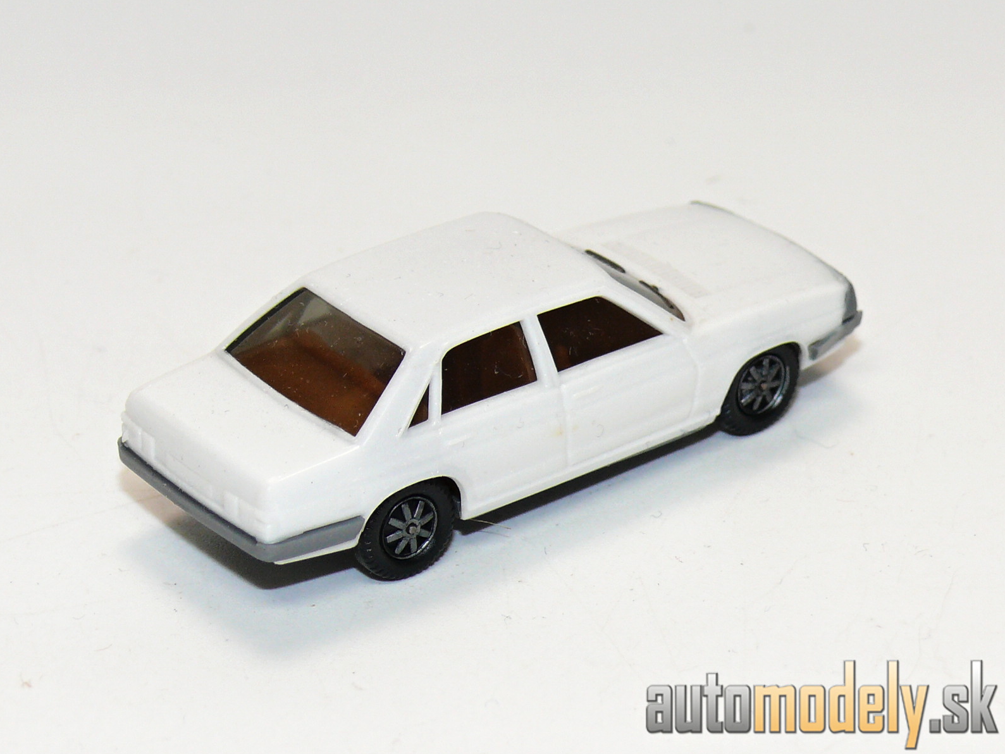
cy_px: 378
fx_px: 4181
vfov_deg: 10.3
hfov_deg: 13.7
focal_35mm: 144
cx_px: 500
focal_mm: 16.9
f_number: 4
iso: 100
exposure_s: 1/30
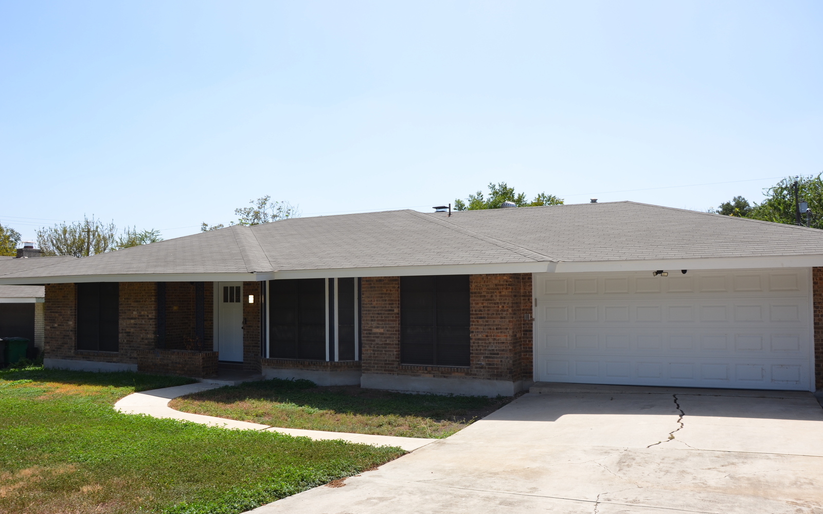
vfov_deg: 44.5
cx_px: 419
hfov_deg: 66.5
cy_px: 266
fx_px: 628
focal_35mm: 28
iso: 100
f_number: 7.1
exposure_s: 1/250
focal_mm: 18
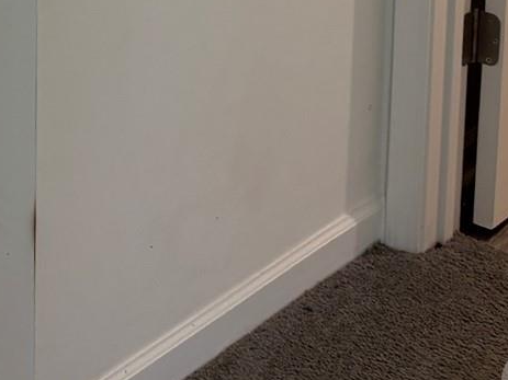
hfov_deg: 16.9
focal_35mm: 115
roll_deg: +0.1
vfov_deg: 11.6
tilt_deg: -10.8
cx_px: 38
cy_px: -379
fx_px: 1687
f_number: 1.6
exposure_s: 1/60
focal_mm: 5.96
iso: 80
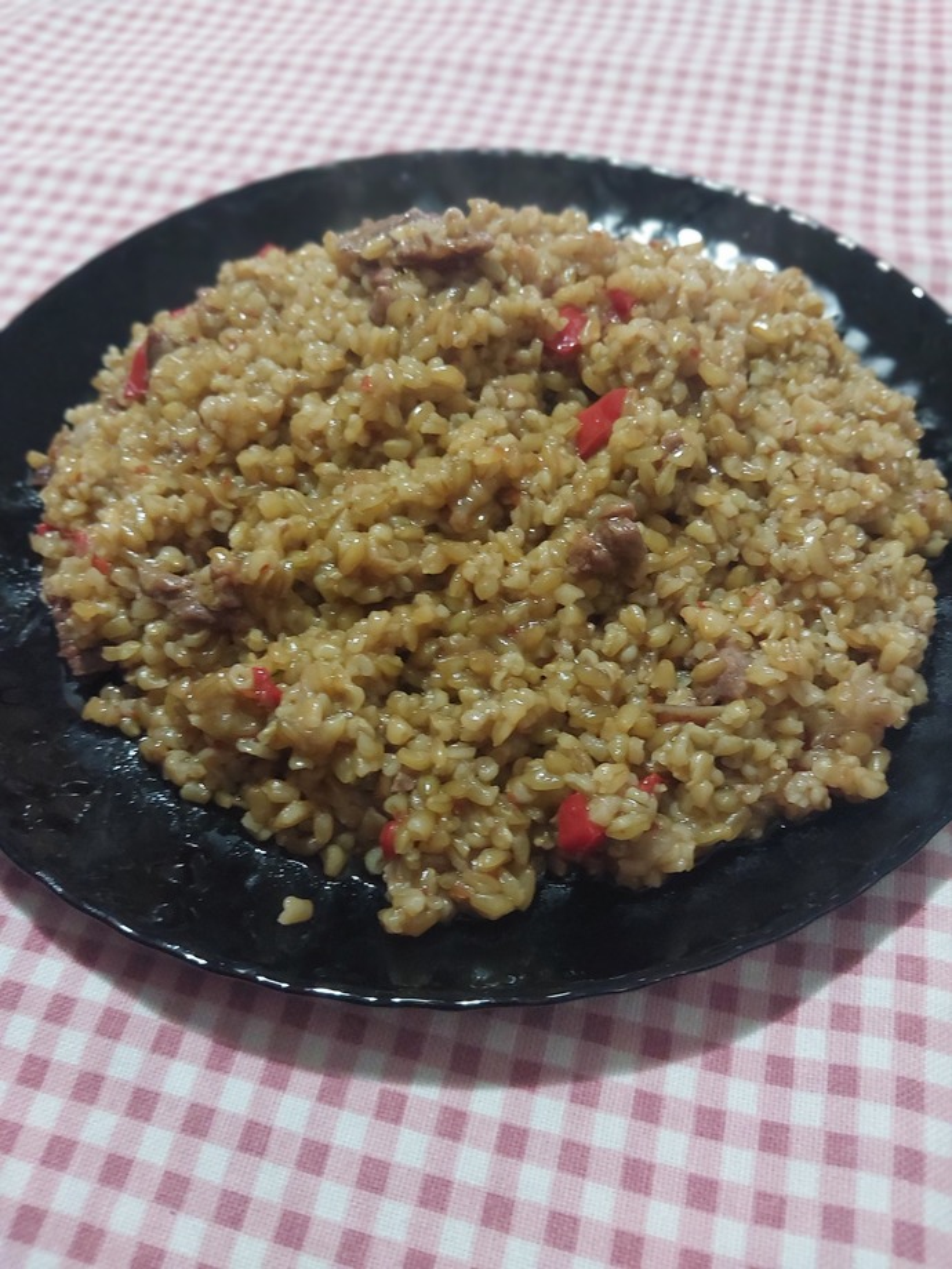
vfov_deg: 60.0
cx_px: 476
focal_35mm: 30
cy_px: 634
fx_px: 1100
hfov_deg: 46.8
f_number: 1.8
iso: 500
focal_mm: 4.6
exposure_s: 1/20
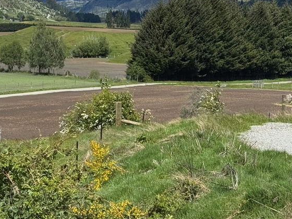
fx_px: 962
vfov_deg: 13.0
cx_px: 118
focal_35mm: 114
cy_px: 130
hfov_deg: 17.3
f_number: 1.78
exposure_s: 1/4608
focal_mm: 6.76
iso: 64
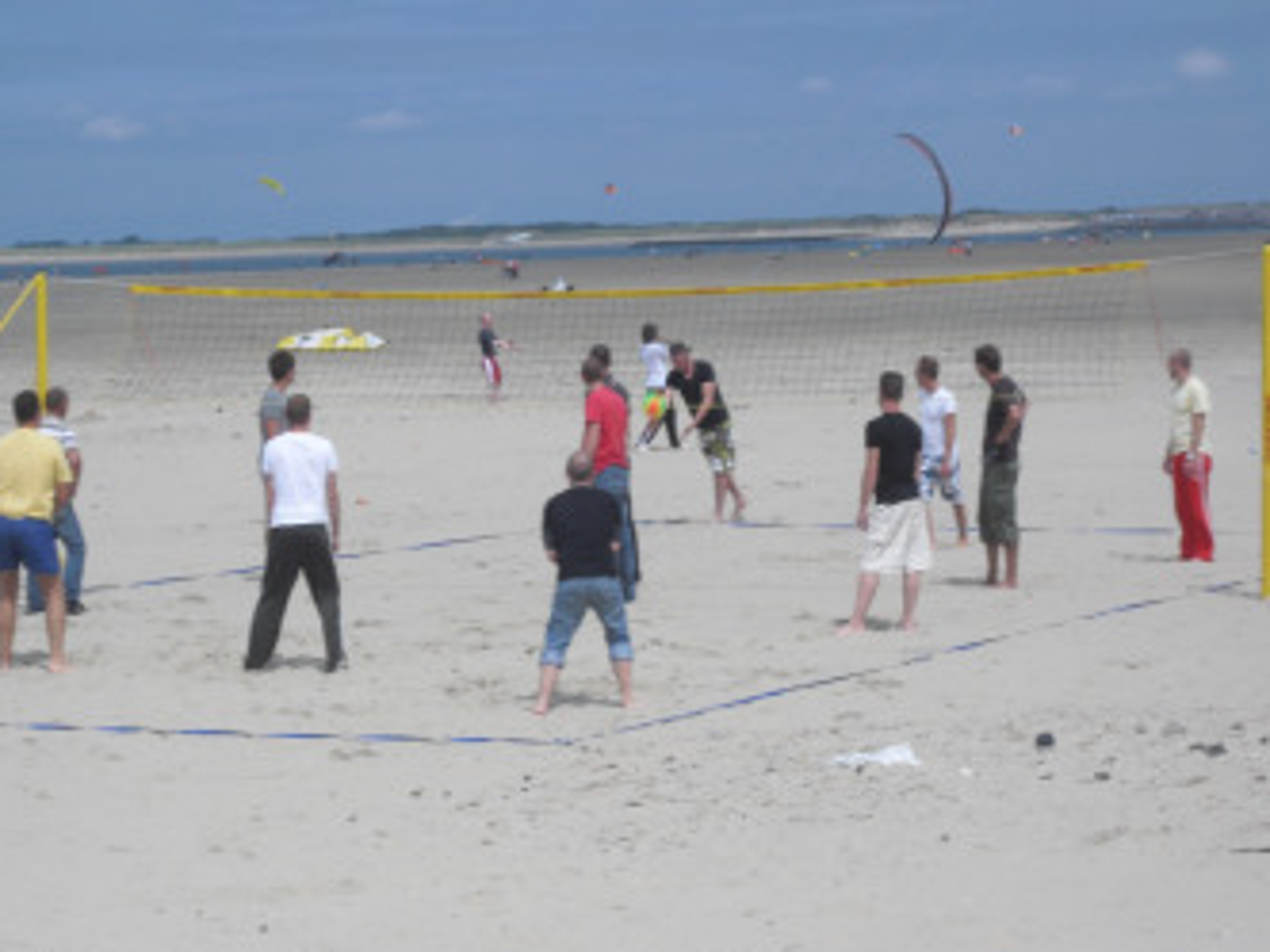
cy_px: 482
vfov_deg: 11.5
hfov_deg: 15.3
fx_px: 4733
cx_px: 543
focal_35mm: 129
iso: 64
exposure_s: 1/100
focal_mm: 18.9
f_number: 14.1
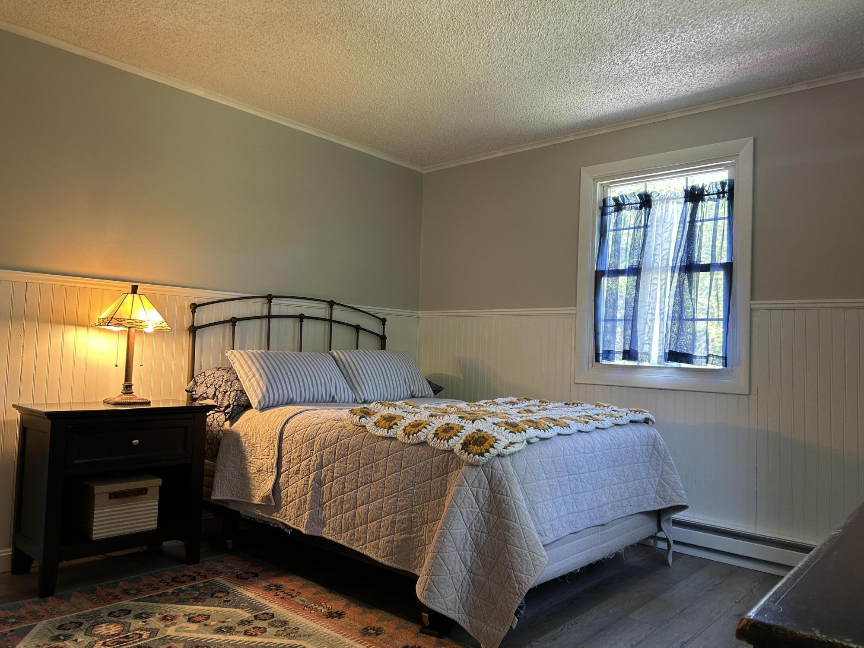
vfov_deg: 53.1
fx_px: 649
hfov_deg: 67.3
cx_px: 432
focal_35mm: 26
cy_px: 324
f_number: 1.5
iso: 100
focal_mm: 5.7
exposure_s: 1/60
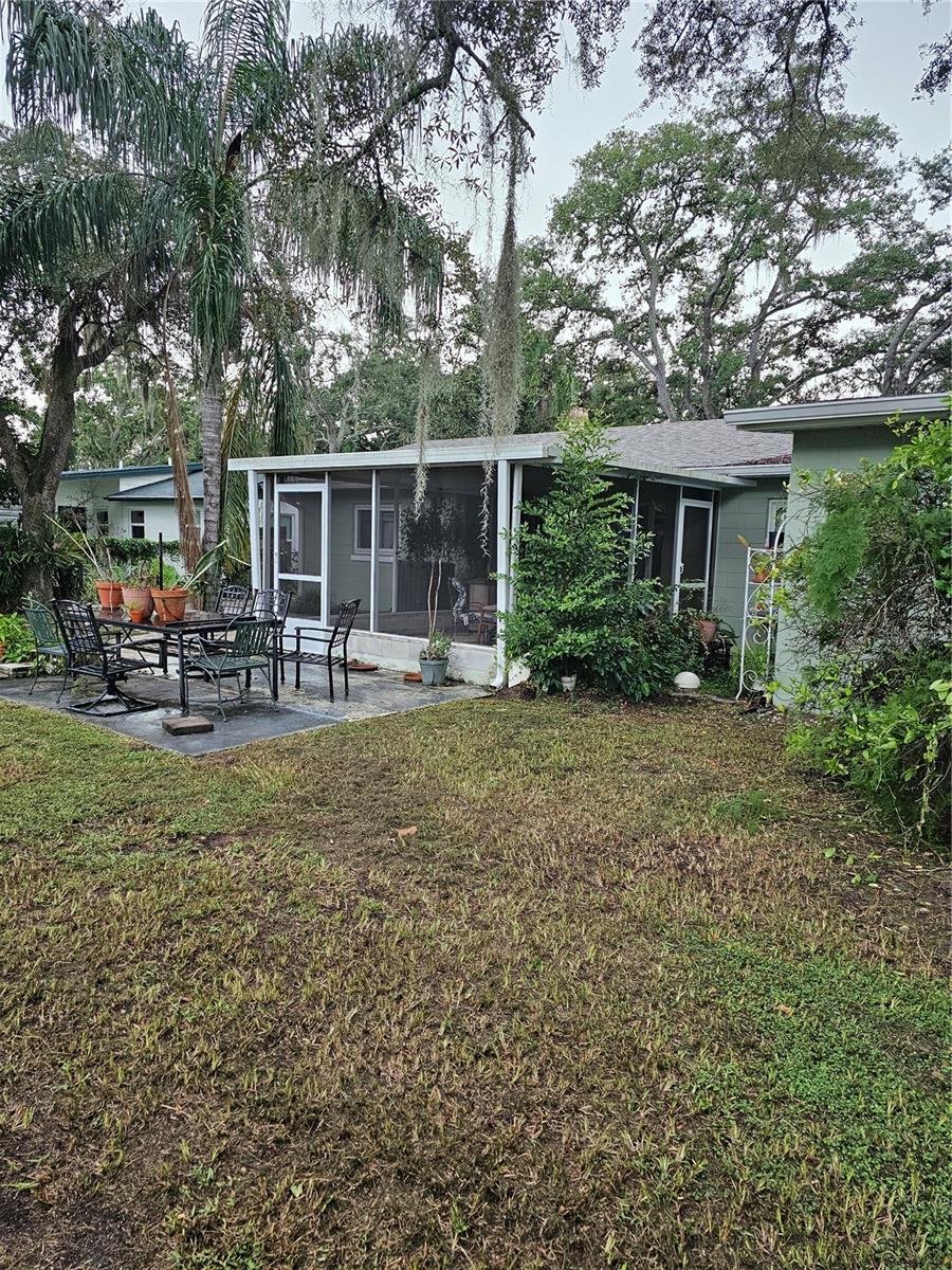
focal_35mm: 23
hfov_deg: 58.9
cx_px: 476
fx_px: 843
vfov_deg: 73.9
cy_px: 635
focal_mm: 6.3
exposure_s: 1/180
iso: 160
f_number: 1.7
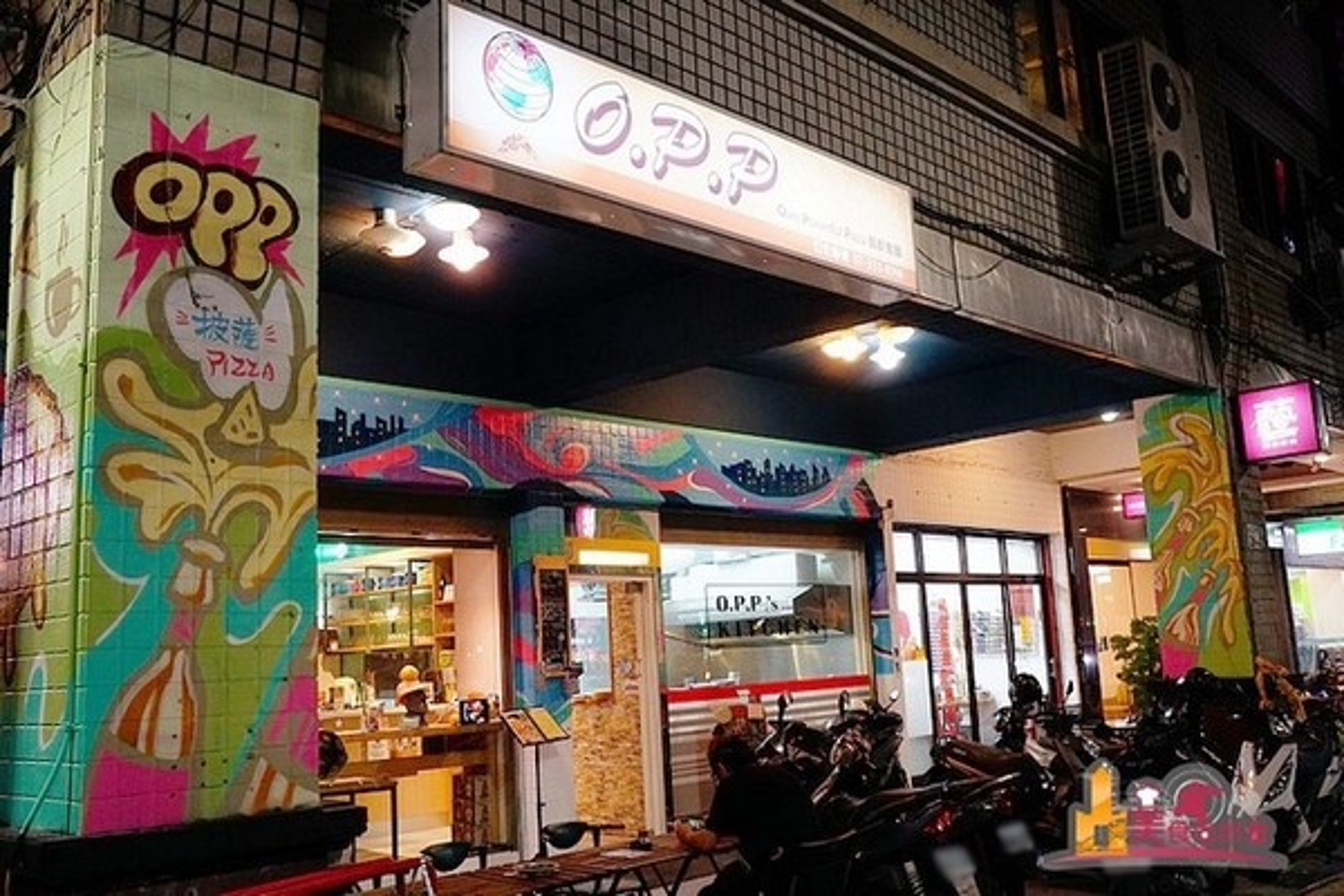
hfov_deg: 57.2
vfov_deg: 40.0
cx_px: 672
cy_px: 448
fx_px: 1232
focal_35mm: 33
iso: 4000
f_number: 5
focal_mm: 22
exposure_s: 1/60
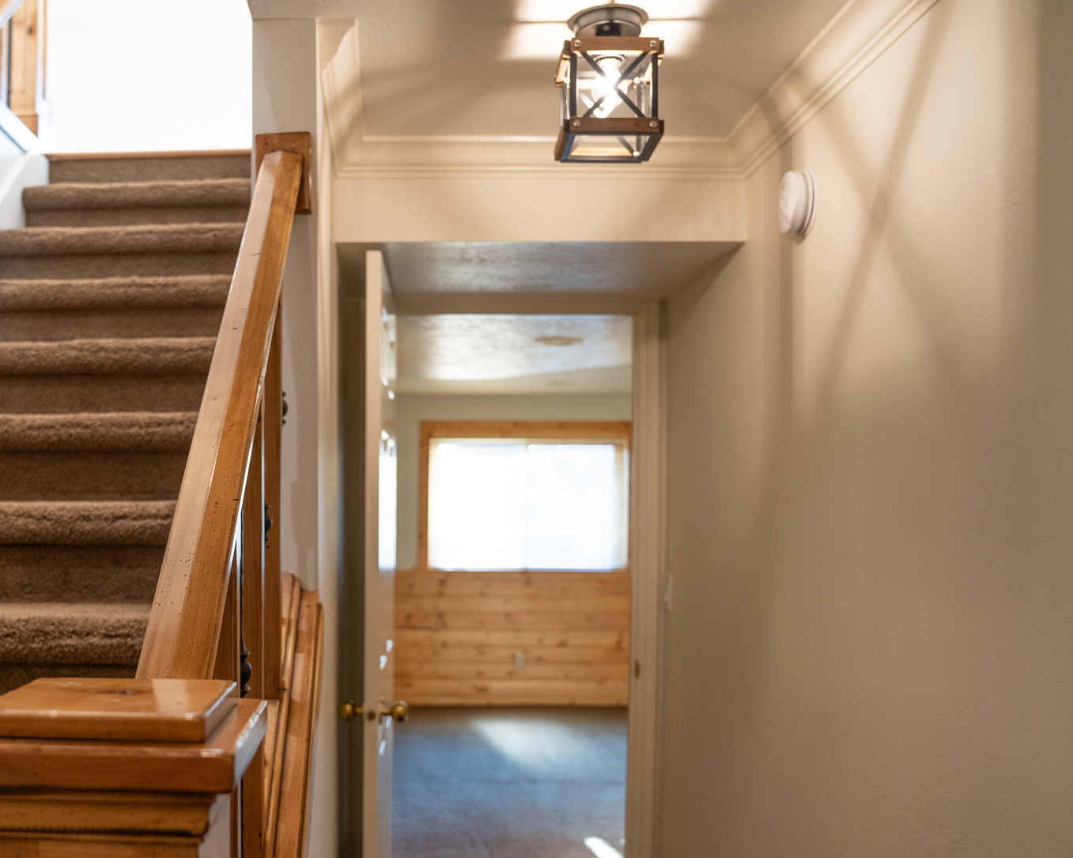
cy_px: 537
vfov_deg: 43.0
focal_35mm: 34
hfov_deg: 51.5
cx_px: 329
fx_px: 1079
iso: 1600
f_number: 2.8
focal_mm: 24
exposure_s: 1/160
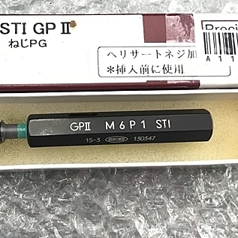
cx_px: 76
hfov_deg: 33.7
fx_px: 389
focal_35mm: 50
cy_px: 96
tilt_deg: -76.7
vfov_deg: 33.9
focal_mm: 3.99
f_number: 1.8
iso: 32
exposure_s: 1/33
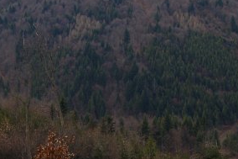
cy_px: 45
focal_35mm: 110
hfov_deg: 18.5
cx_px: 75
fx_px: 727
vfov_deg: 12.4
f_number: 8
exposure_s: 1/125
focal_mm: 26
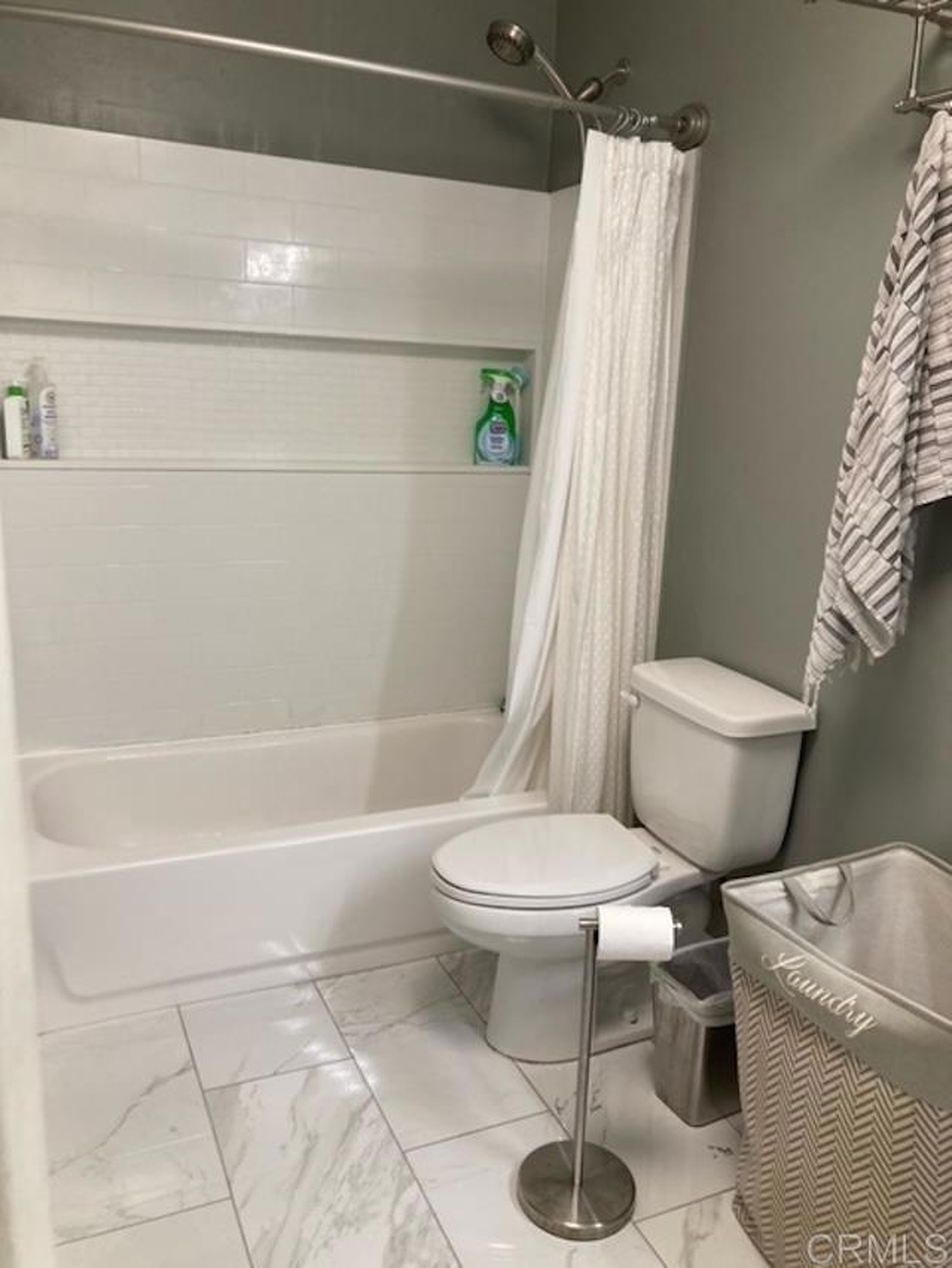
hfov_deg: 49.8
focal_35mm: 28
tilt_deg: -13.3
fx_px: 1026
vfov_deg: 63.4
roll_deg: -2.3
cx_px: 476
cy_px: 634
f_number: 1.8
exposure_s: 1/60
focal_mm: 3.99
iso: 64
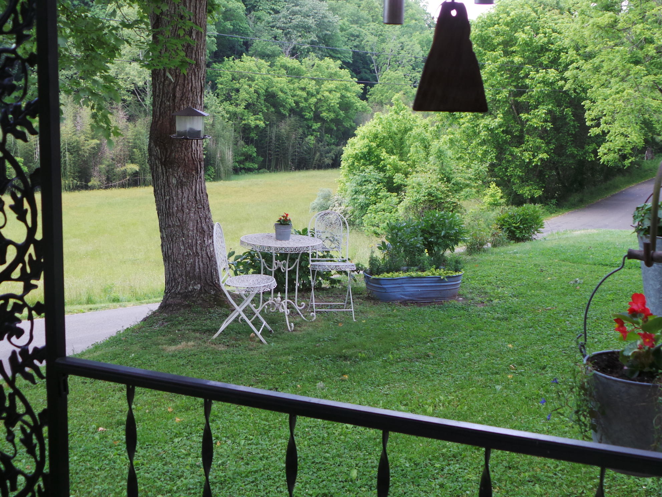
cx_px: 331
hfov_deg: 37.5
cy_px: 248
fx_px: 975
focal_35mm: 51
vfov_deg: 28.6
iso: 100
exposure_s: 1/60
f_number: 3.8
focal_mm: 9.2
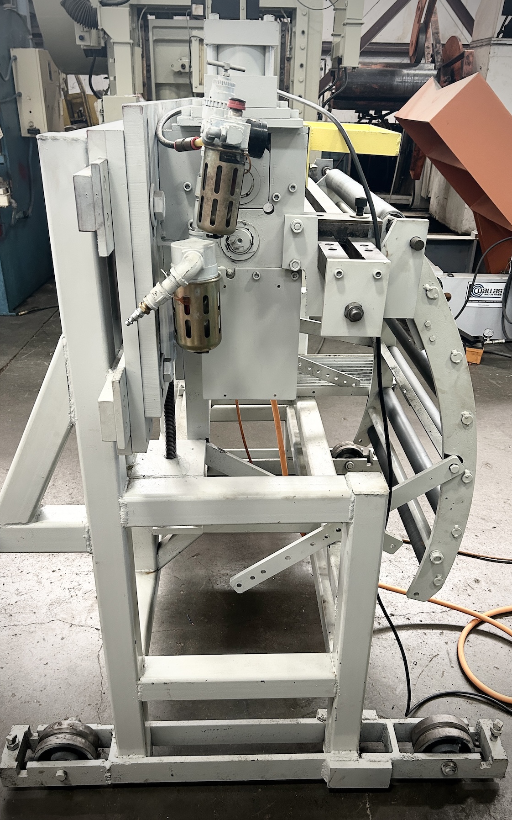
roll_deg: -0.8
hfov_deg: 44.5
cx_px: 255
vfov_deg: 66.5
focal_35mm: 28
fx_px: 625
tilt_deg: -25.7
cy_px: 404
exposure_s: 1/60
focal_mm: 5.7
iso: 160
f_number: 1.5
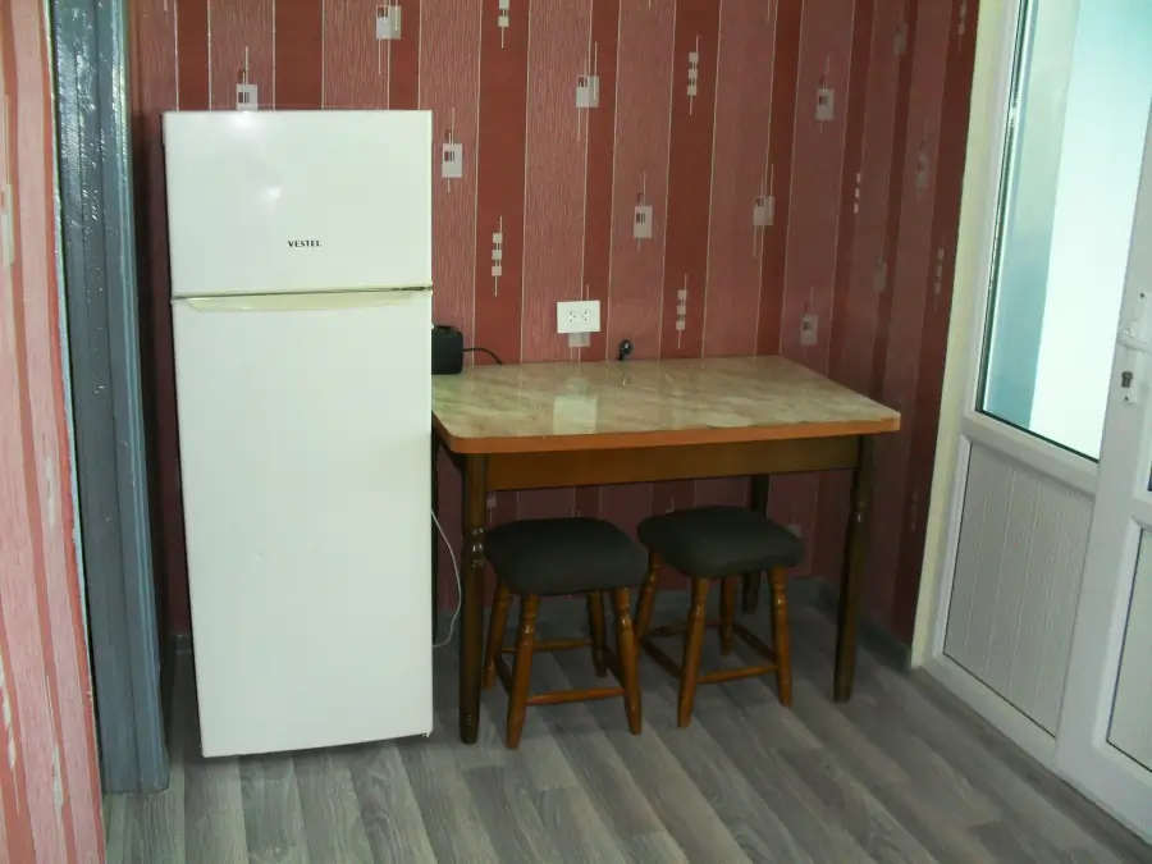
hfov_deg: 52.6
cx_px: 576
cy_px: 432
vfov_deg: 40.7
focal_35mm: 35
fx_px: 1165
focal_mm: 6.3
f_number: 3.2
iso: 200
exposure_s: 1/45
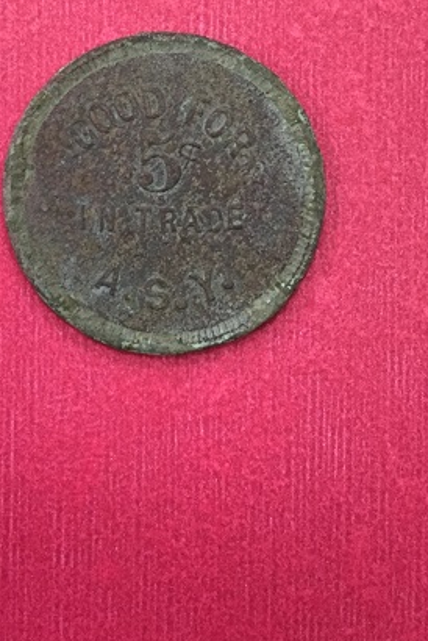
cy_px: 220
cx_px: 175
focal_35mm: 48
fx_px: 854
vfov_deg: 40.6
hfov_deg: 28.1
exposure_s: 1/30
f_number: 2.2
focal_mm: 4.15
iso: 125
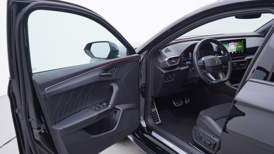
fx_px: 276
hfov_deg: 52.8
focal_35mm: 38
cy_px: 88
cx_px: 136
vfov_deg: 31.1
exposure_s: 1/50
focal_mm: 24
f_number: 3.2
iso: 125
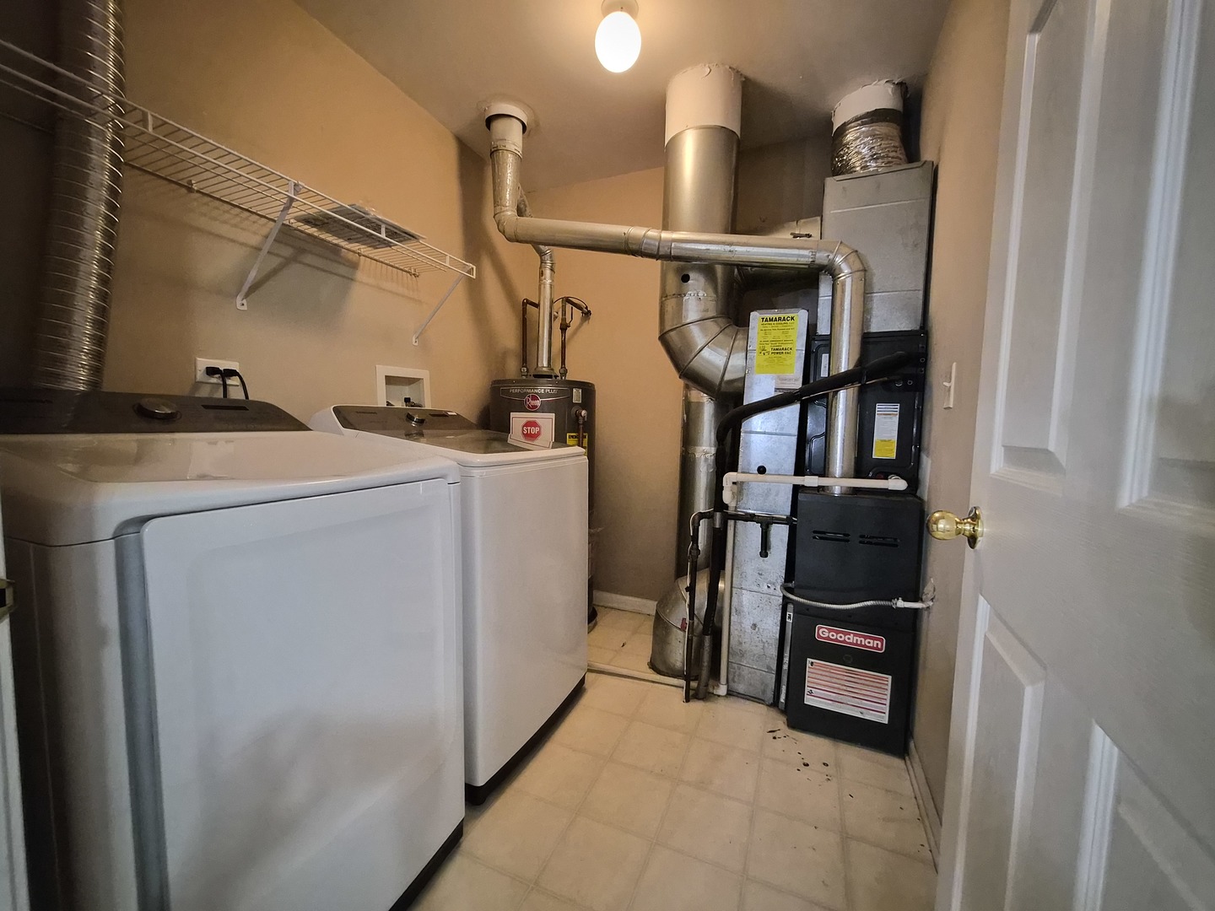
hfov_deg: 106.2
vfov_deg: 89.9
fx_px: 456
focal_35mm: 13
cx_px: 608
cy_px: 456
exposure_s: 1/60
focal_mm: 1.7
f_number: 2.2
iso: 1000
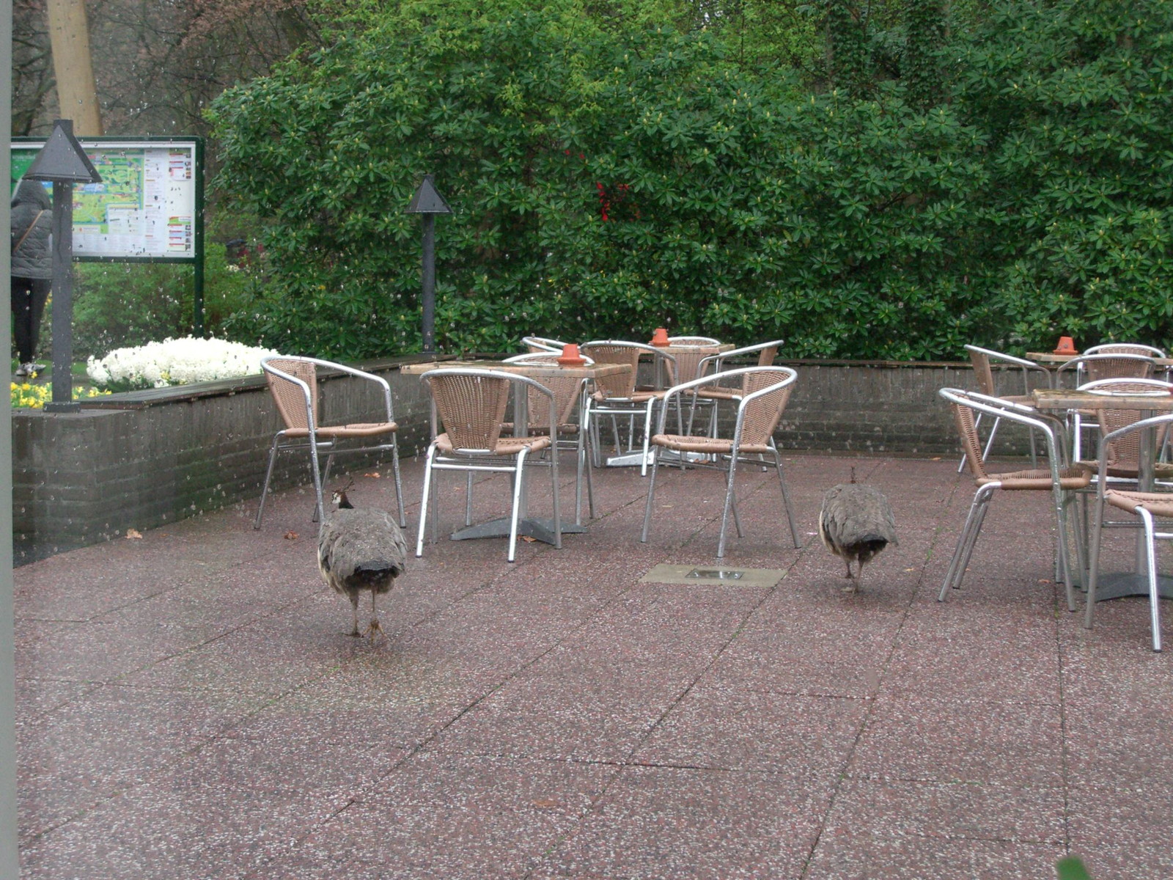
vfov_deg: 21.6
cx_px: 586
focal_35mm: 68
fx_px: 2304
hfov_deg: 28.6
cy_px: 440
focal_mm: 14.2
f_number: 4
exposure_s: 1/160
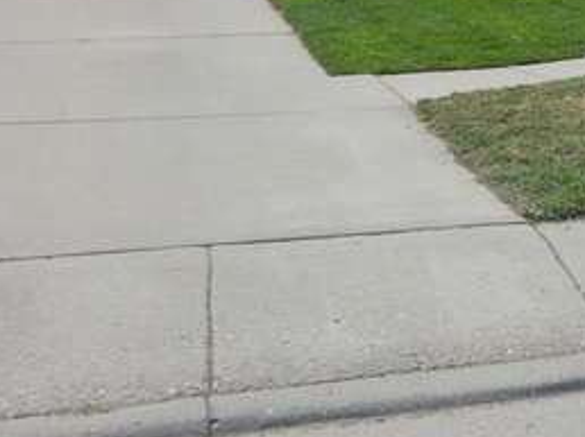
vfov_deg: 18.8
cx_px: 635
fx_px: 1300
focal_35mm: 77
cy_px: 38
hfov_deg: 23.8
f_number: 6.5
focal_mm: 5.6
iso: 125
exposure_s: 1/500
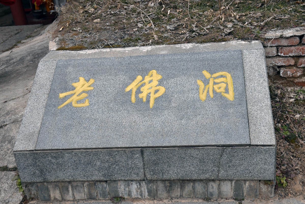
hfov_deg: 38.9
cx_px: 152
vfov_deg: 26.5
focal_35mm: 51
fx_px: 432
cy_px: 102
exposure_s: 1/500
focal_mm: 34
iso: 100
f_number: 5.6
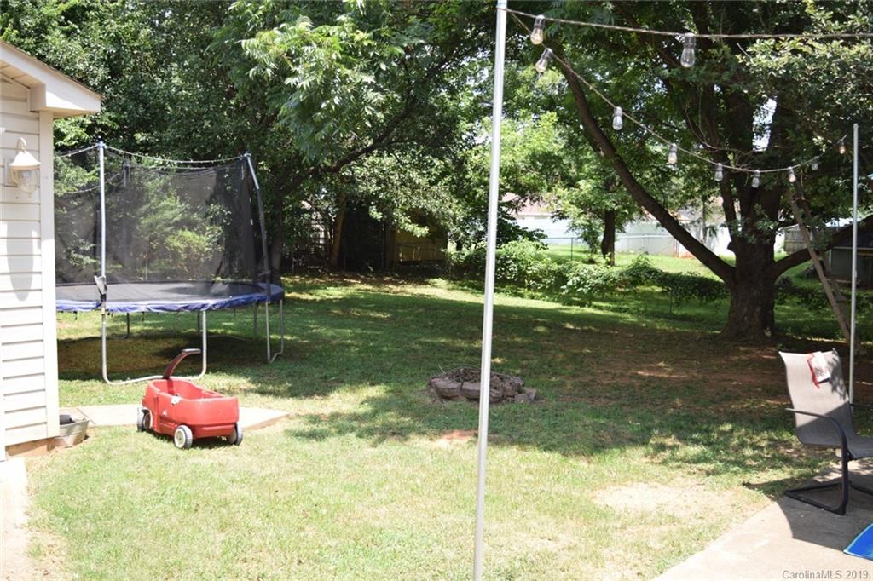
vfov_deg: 36.8
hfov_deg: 53.1
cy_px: 290
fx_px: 873
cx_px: 436
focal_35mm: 36
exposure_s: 1/200
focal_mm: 24
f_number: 4
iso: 100
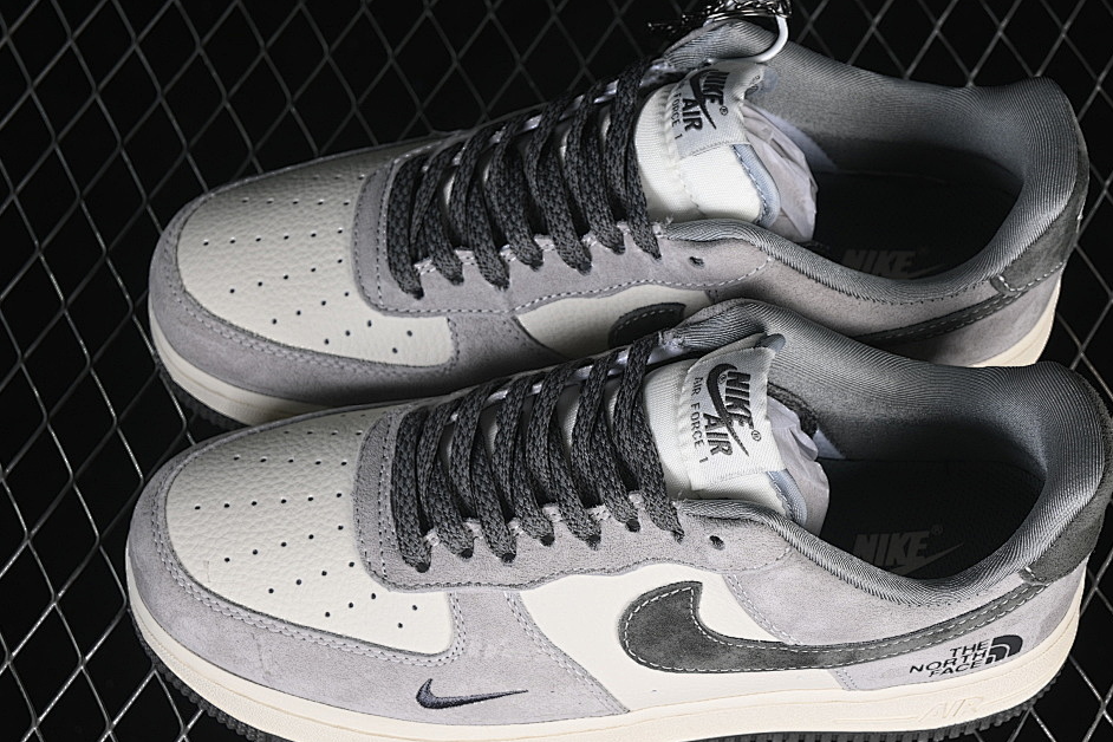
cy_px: 405
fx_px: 2659
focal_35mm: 86
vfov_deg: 15.9
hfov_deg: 23.6
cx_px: 619
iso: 160
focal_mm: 50
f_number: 7.1
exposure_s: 1/80
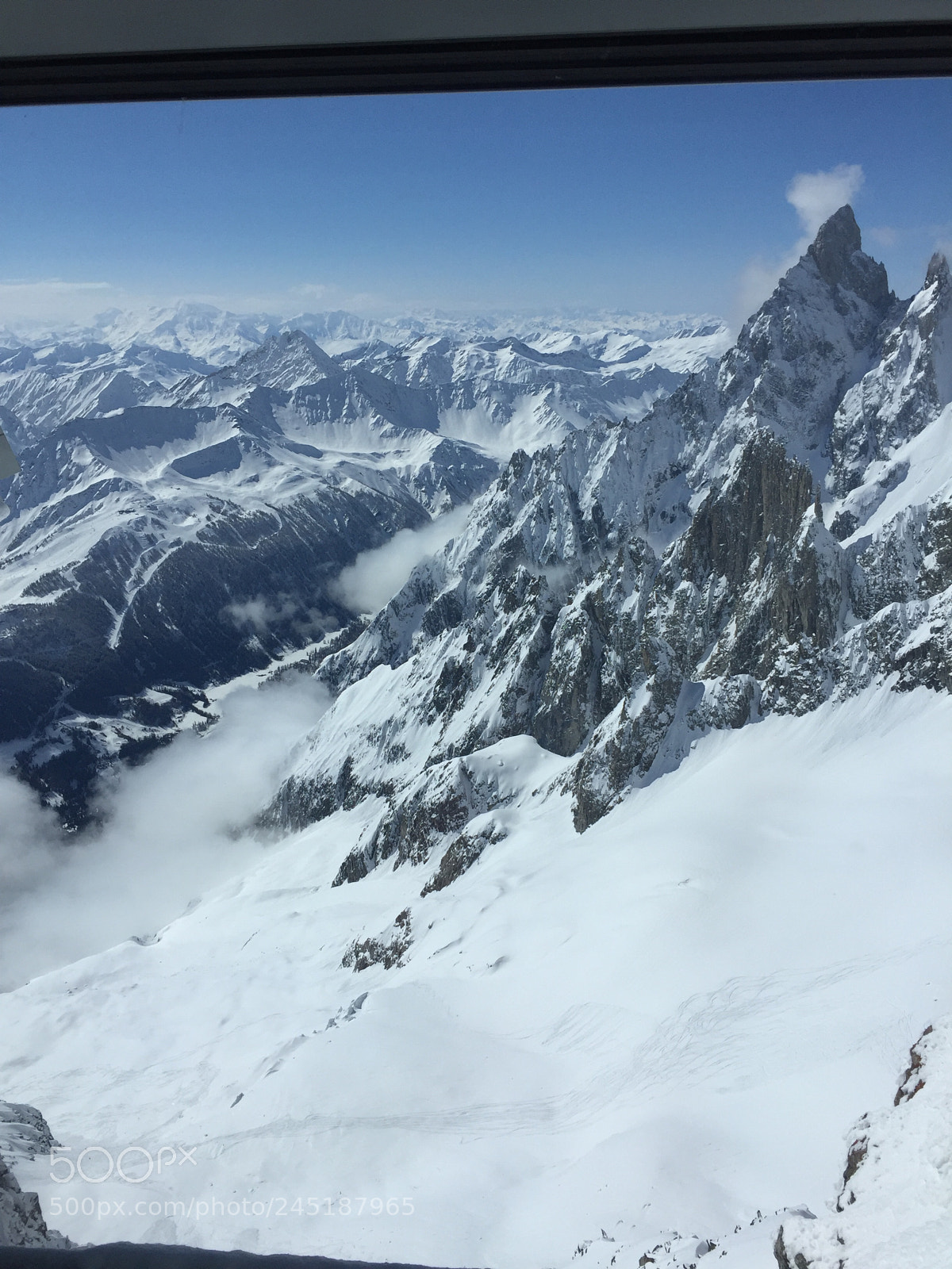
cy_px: 634
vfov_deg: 61.7
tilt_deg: -15.9
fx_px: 1063
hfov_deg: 48.2
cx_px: 476
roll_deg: +0.4
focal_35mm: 29
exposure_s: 1/7937
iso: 32
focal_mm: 4.15
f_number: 2.2
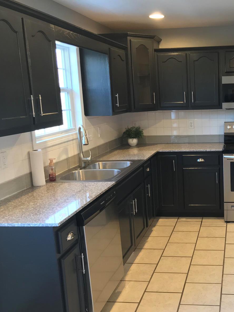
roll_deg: +2.7
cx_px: 207
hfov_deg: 35.7
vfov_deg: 49.0
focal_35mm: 38
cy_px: 157
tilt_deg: -11.2
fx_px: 343
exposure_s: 1/30
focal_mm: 3.99
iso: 80
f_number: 1.8
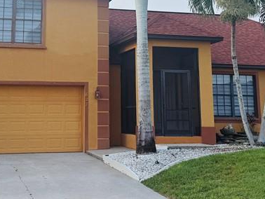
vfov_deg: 22.1
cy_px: 20
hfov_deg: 29.6
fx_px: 498
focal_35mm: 65
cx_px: 92
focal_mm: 6.76
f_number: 1.78
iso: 80
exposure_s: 1/2611
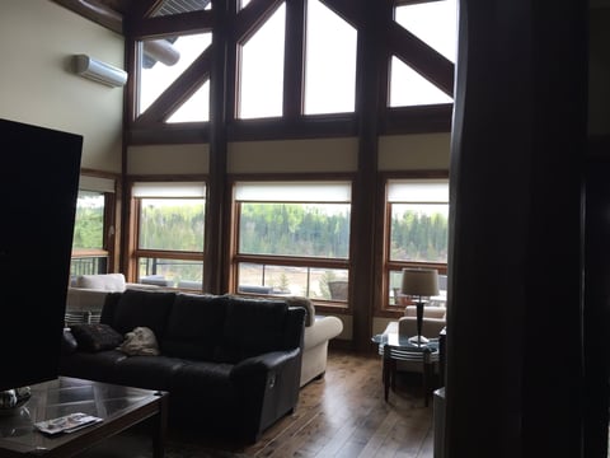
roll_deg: -2.2
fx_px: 511
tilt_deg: +1.3
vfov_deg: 48.2
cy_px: 229
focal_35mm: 29
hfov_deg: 61.7
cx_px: 305
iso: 50
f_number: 2.2
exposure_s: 1/120
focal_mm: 4.15
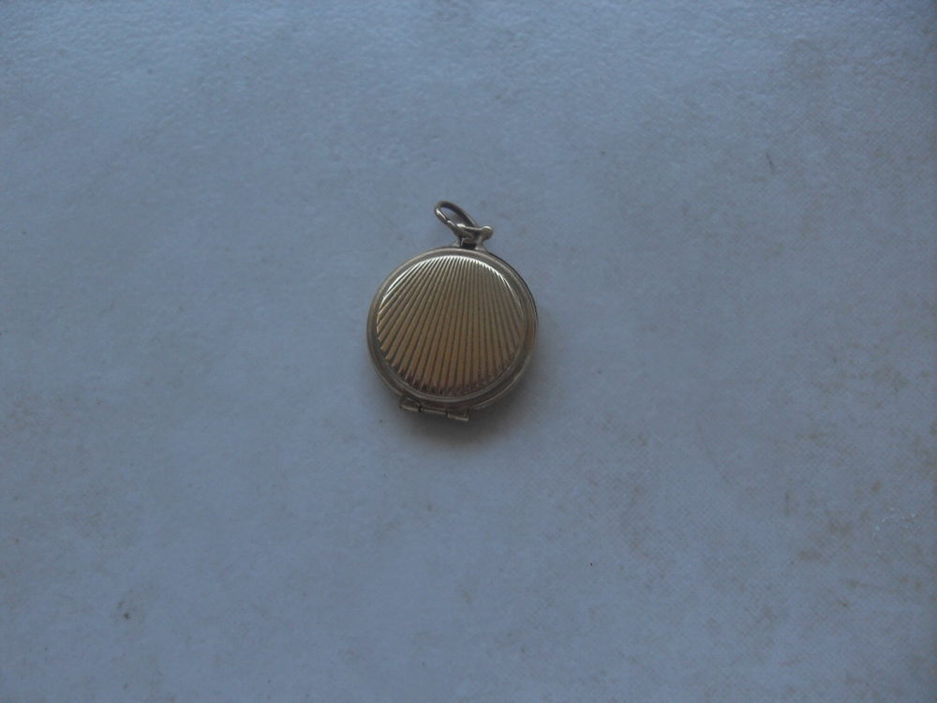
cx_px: 468
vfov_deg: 38.7
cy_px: 352
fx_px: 1002
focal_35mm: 37
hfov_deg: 50.1
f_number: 2.8
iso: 80
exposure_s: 1/90
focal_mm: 6.3
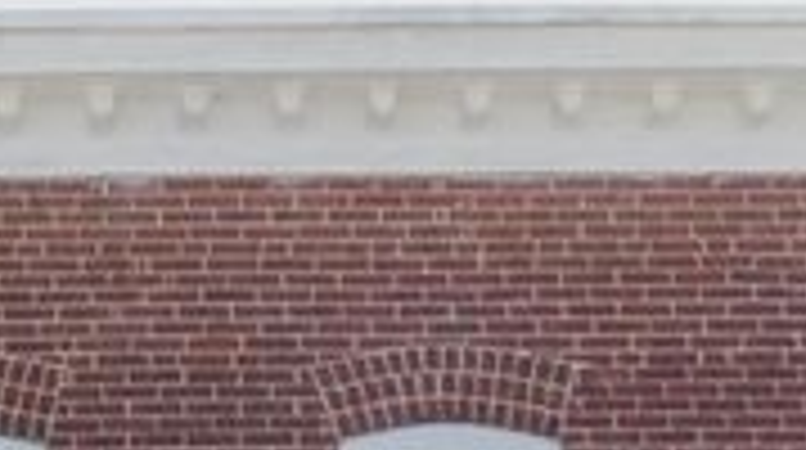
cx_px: -131
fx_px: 2603
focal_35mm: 122
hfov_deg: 16.9
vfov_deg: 8.9
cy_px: 1091
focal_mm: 5.3
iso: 125
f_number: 3.2
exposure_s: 1/400
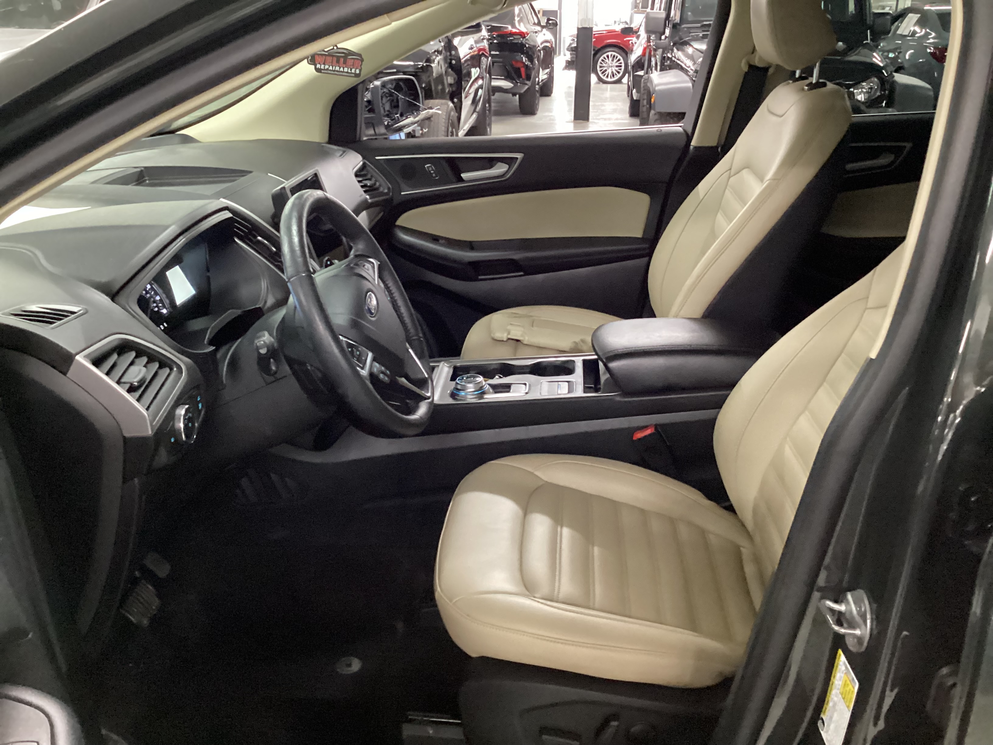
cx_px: 496
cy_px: 372
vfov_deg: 45.4
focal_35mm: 31
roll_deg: -0.4
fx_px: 889
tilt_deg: -23.6
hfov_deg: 58.4
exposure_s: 1/24
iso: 640
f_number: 2.4
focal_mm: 3.3
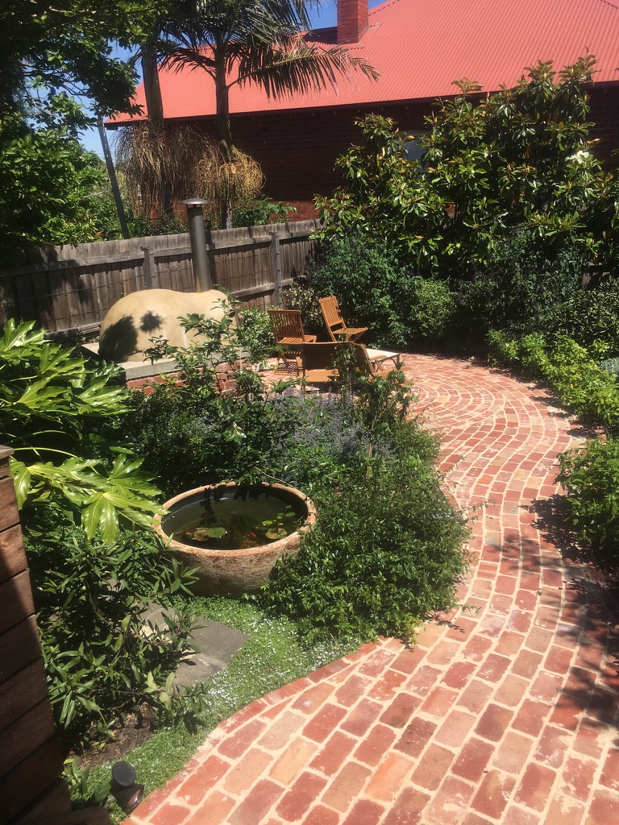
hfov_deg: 48.2
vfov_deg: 61.7
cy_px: 412
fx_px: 691
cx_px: 310
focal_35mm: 29
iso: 25
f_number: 2.2
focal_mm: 4.15
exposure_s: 1/1672
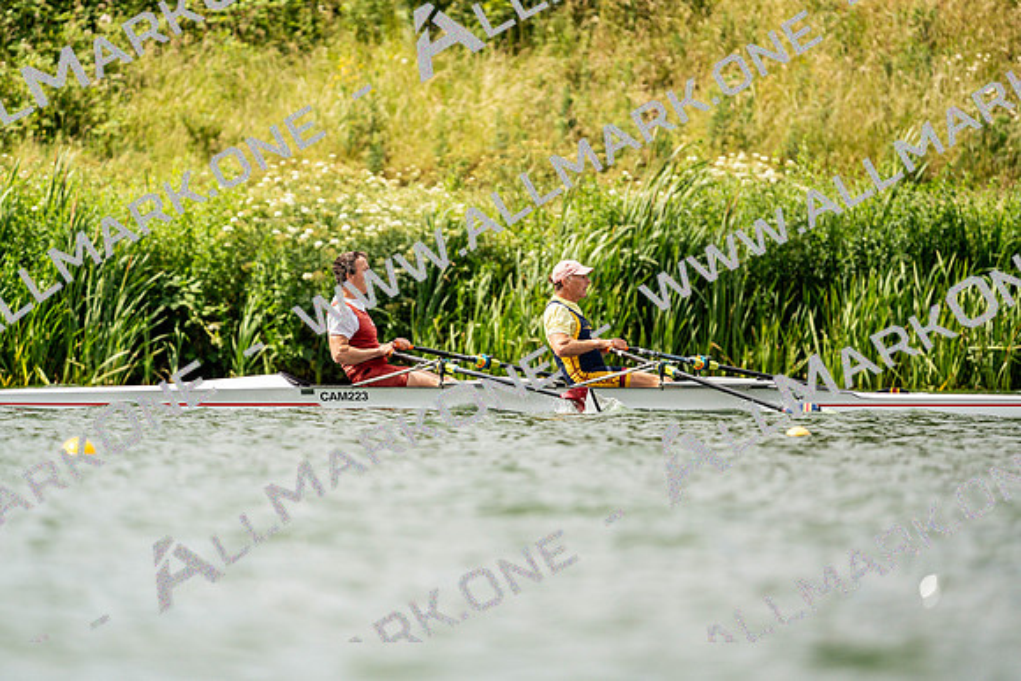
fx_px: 17020
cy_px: 340
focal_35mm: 600
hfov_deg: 3.4
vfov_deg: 2.3
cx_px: 510
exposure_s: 1/2000
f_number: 6.3
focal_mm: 600
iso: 320
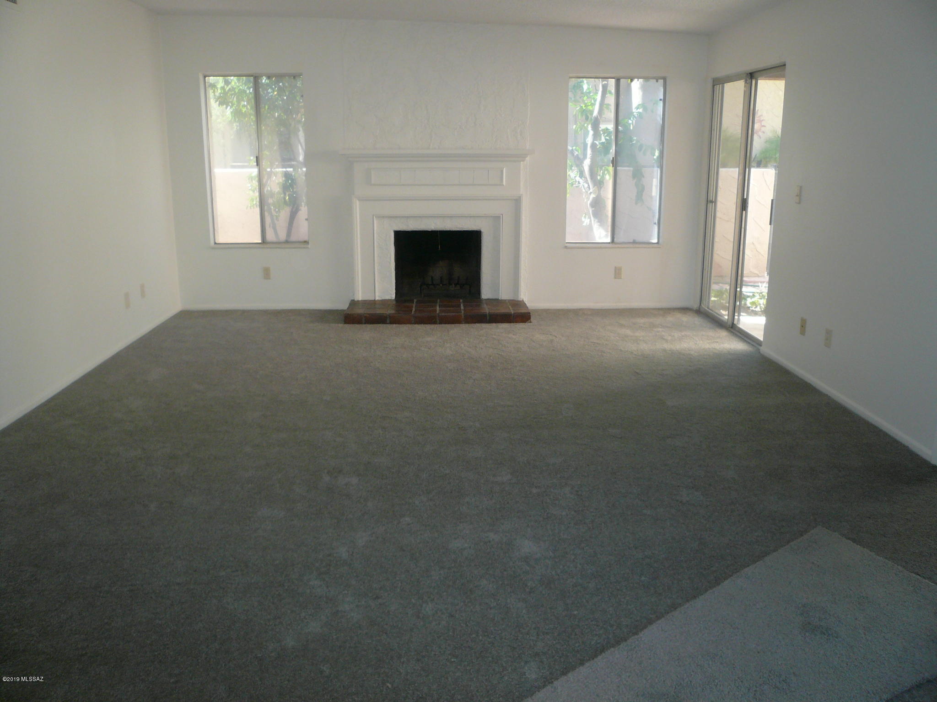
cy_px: 351
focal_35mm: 28
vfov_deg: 49.7
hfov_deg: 63.4
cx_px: 468
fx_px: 758
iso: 100
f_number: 2.8
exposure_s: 1/40
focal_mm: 4.6
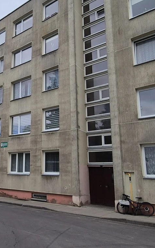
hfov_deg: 40.2
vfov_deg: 64.6
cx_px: 18
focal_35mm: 29
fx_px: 196
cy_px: 127
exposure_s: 1/1476
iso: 50
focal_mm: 2.2
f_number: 2.2
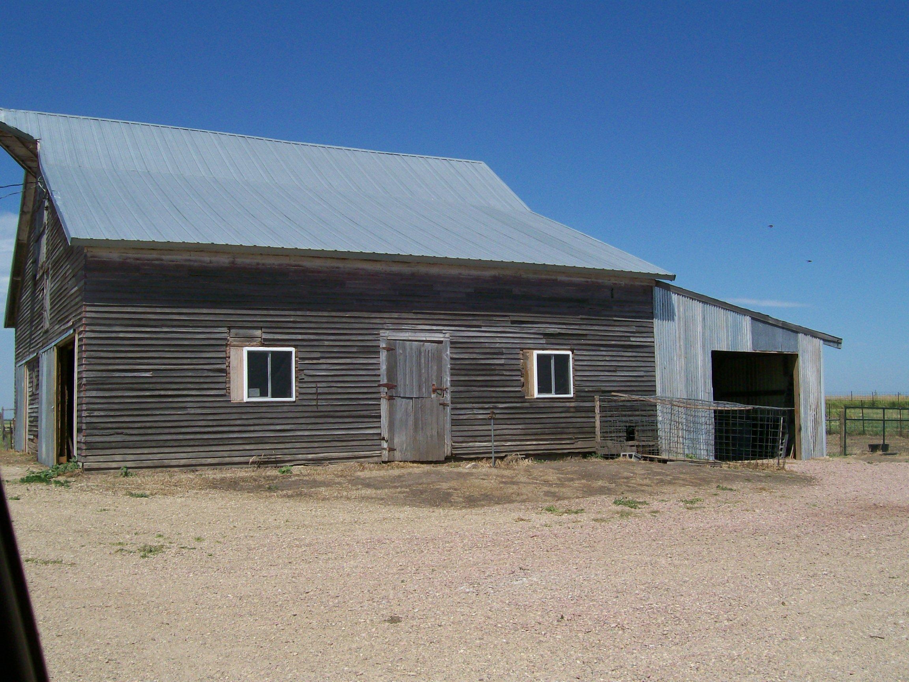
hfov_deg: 51.4
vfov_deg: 39.7
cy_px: 341
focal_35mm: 36
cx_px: 454
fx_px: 945
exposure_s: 1/923
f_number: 4.8
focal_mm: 6
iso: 80
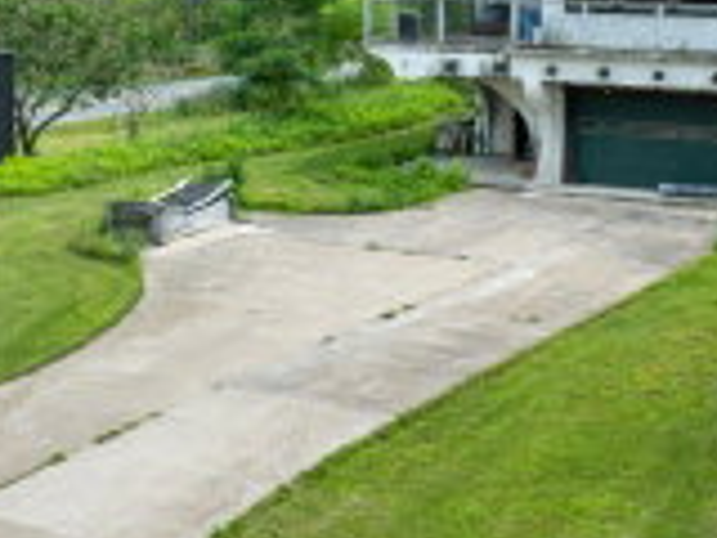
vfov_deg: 18.9
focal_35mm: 77
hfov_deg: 25.2
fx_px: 1595
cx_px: 246
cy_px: 76
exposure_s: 1/240
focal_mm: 12.29
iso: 100
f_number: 7.1
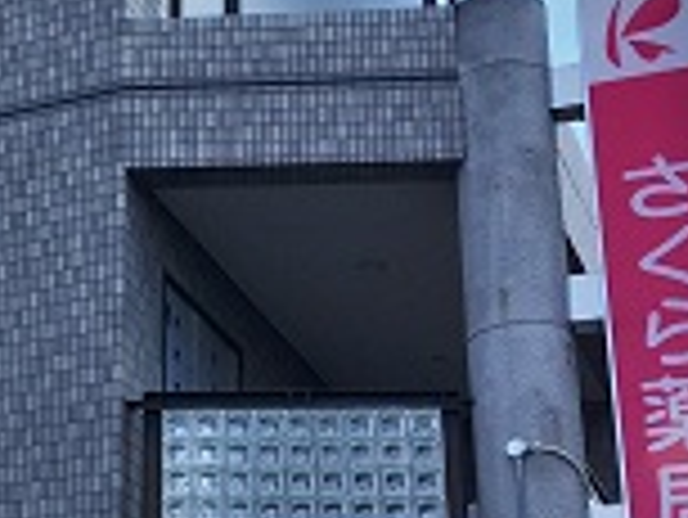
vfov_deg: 16.2
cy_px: 333
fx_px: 1810
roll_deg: -2.2
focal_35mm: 91
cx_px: -22
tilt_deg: +22.0
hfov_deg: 20.7
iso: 25
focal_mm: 4.15
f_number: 2.2
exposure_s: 1/801
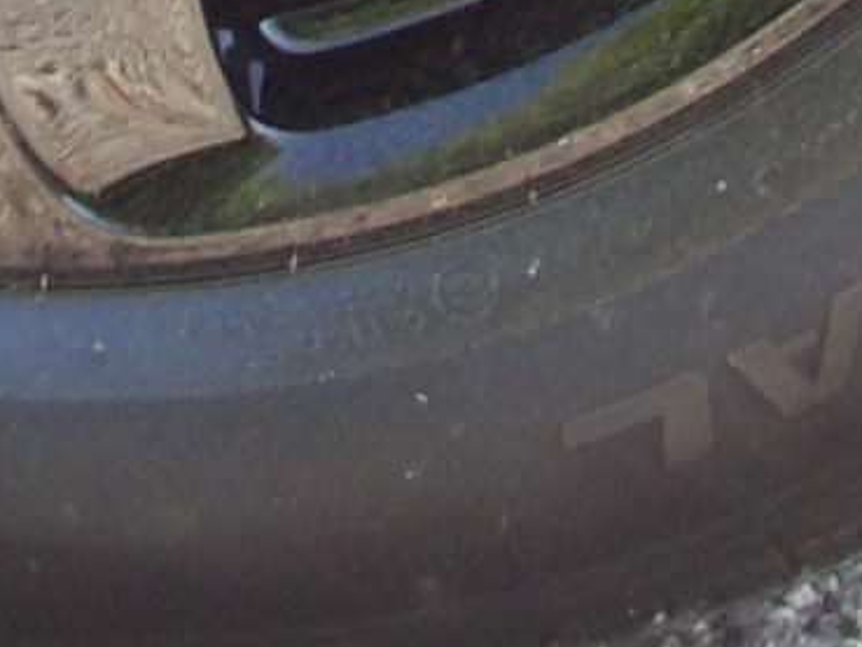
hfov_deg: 2.3
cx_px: 91
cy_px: -1156
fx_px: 21148
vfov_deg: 1.7
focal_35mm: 849
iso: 200
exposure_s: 1/65
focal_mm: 21.7
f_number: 4.2
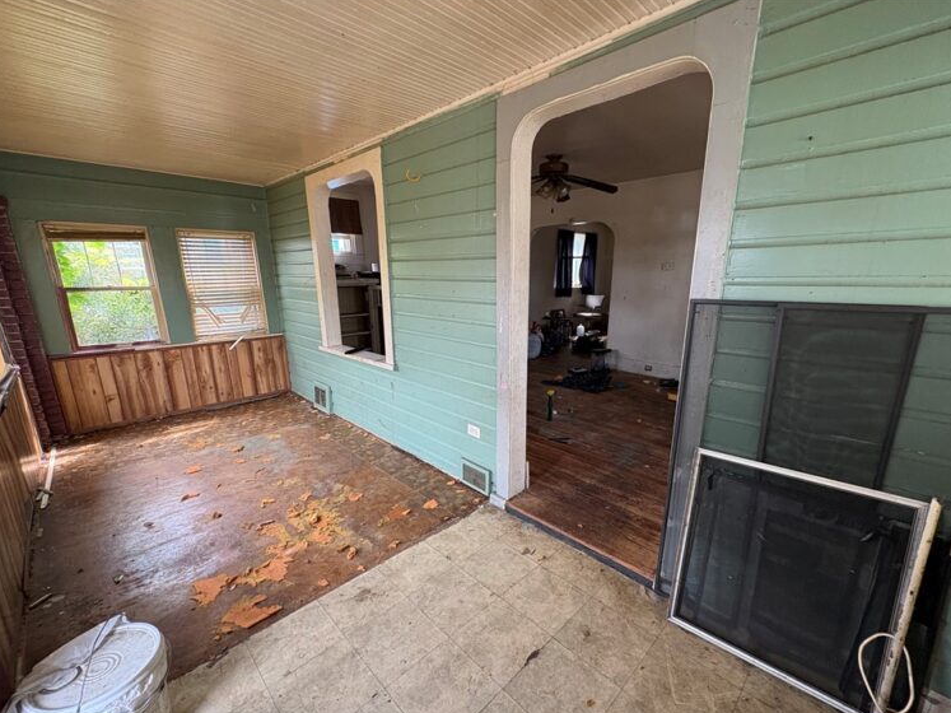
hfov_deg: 98.2
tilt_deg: -13.3
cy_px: 377
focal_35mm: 15
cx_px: 481
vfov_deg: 81.7
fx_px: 412
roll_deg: +1.0
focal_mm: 2.22
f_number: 2.2
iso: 200
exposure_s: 1/66
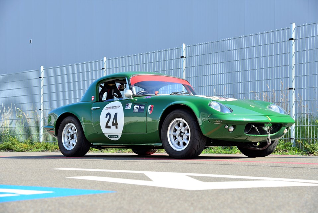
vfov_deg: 19.5
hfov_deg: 28.8
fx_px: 619
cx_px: 159
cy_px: 106
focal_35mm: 70
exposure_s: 1/200
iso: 200
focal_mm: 70
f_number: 7.1
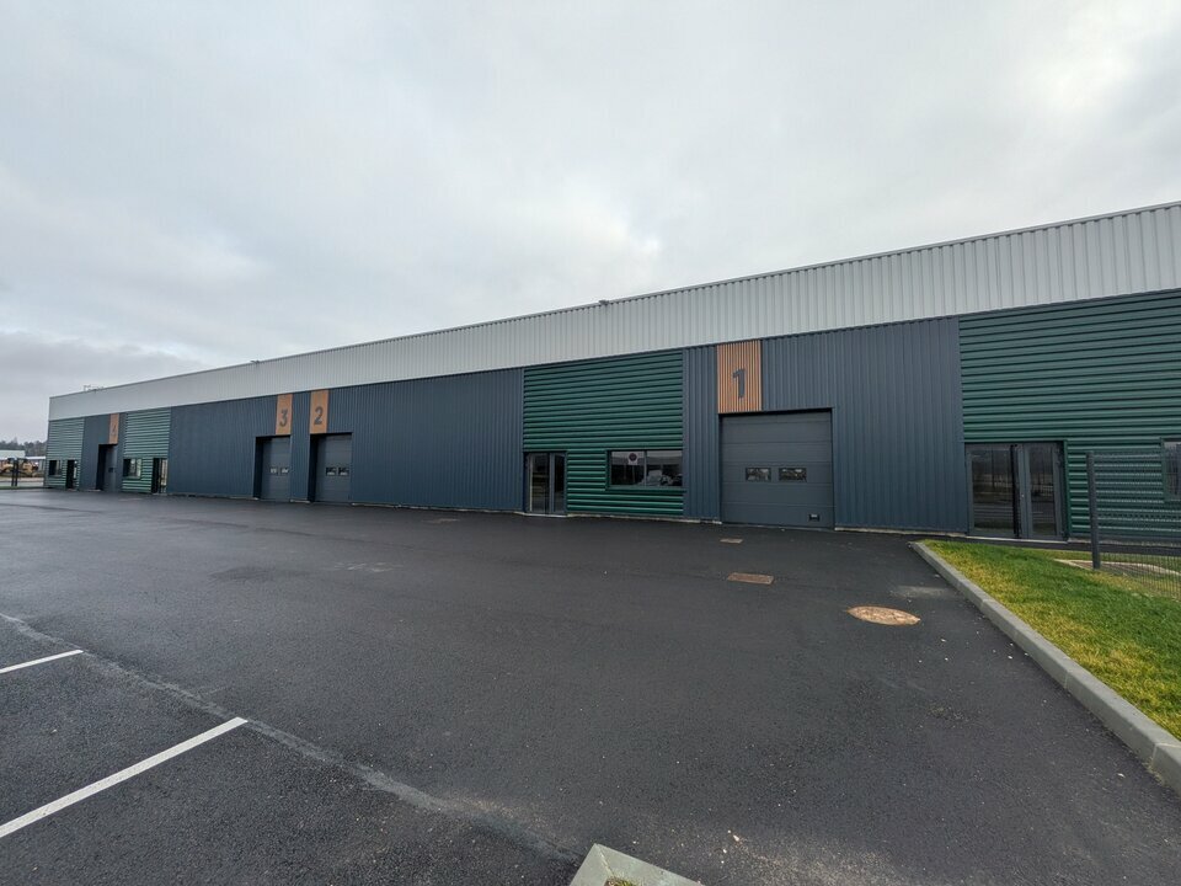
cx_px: 590
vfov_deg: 85.7
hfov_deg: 102.1
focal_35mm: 14
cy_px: 443
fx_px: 478
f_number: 2.2
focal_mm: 1.83
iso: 49
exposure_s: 1/566
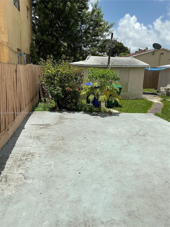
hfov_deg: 49.7
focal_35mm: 28
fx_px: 183
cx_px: 85
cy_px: 114
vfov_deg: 63.4
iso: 25
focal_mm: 3
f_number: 1.8
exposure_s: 1/3322
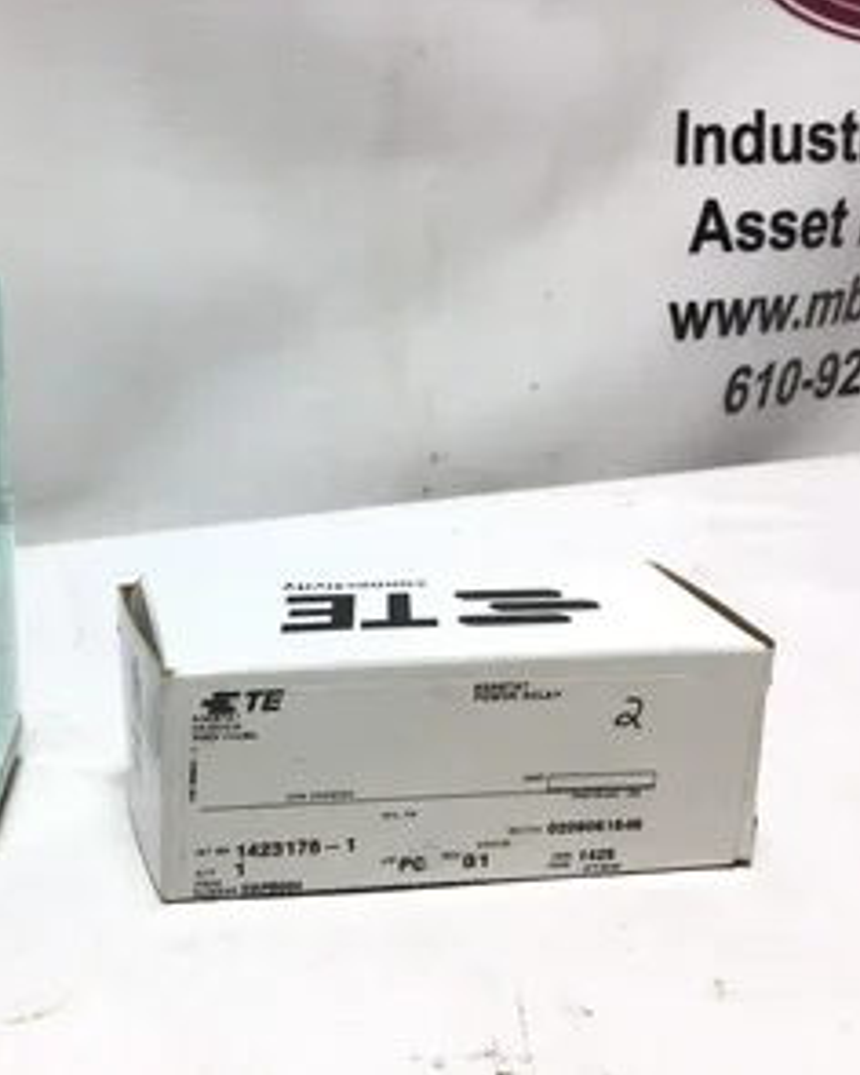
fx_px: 1304
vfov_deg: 44.8
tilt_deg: -17.9
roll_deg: +0.4
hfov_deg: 35.5
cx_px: 189
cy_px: 532
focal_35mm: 41
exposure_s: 1/143
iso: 25
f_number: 2.4
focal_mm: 3.3
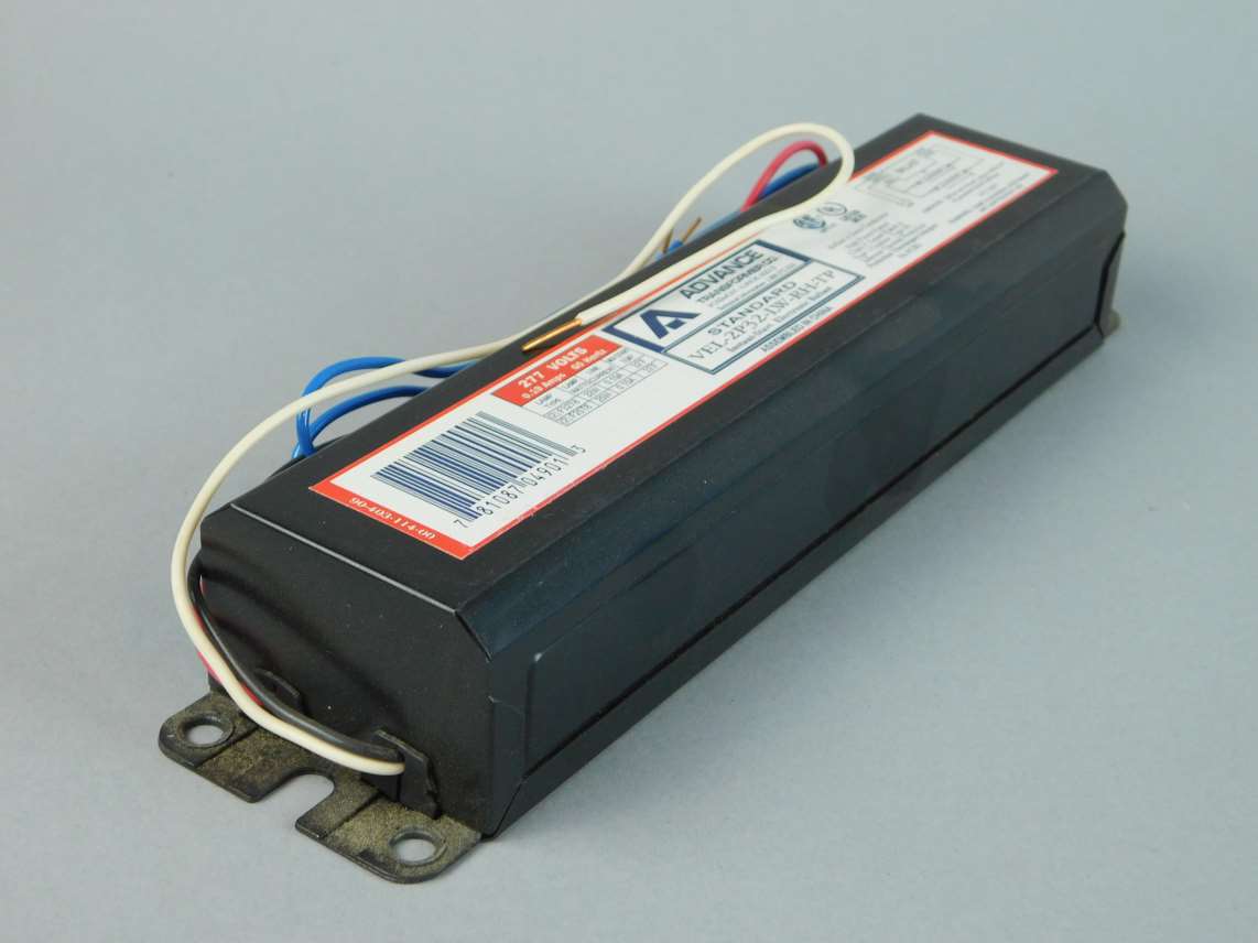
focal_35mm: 59
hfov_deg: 32.7
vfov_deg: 24.8
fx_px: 2144
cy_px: 472
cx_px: 629
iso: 200
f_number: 4
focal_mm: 10.4
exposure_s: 1/30
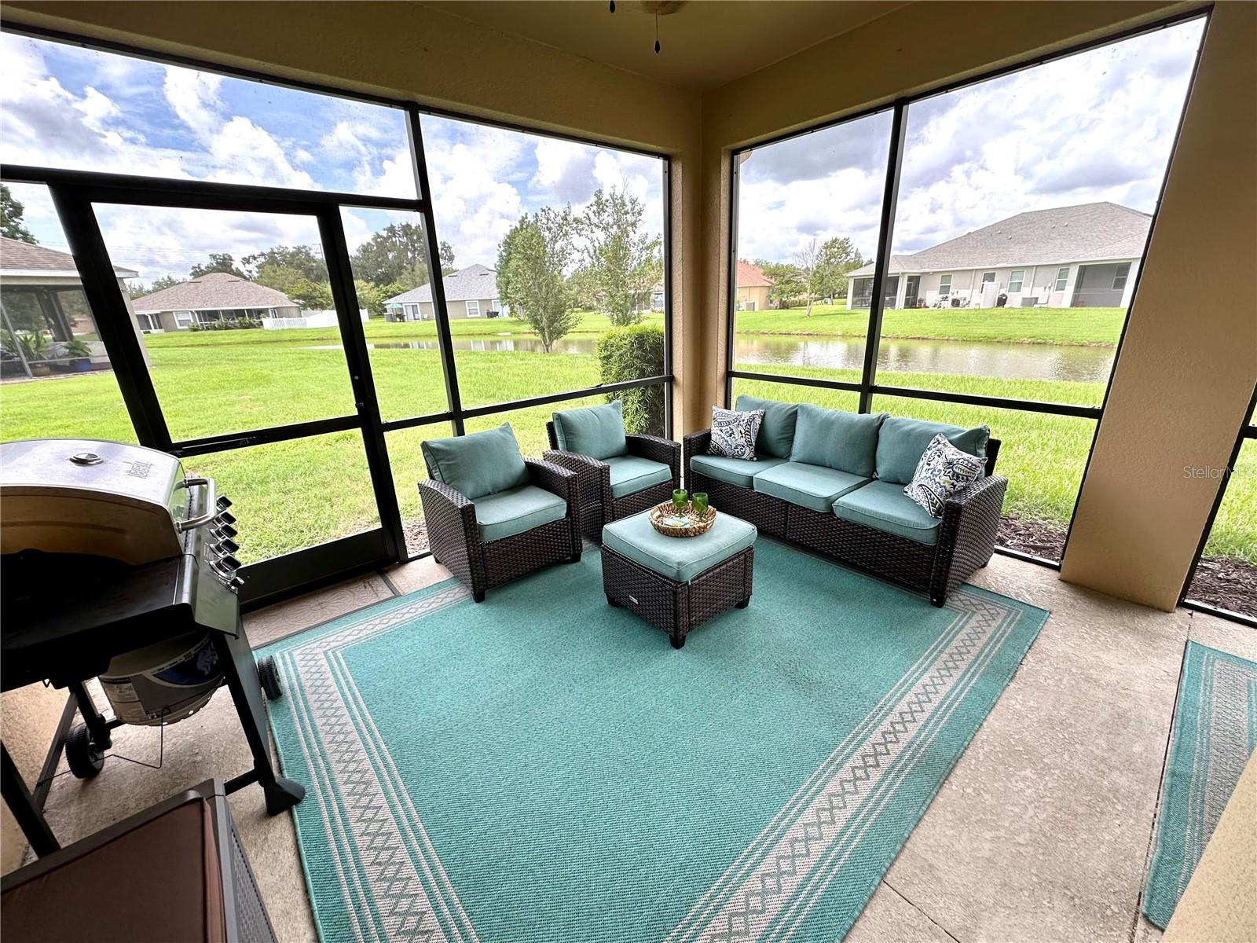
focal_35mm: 14
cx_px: 628
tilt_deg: -18.7
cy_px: 472
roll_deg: +2.0
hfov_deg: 102.1
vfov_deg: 85.7
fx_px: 508
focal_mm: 2.22
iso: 40
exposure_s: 1/149
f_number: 2.2
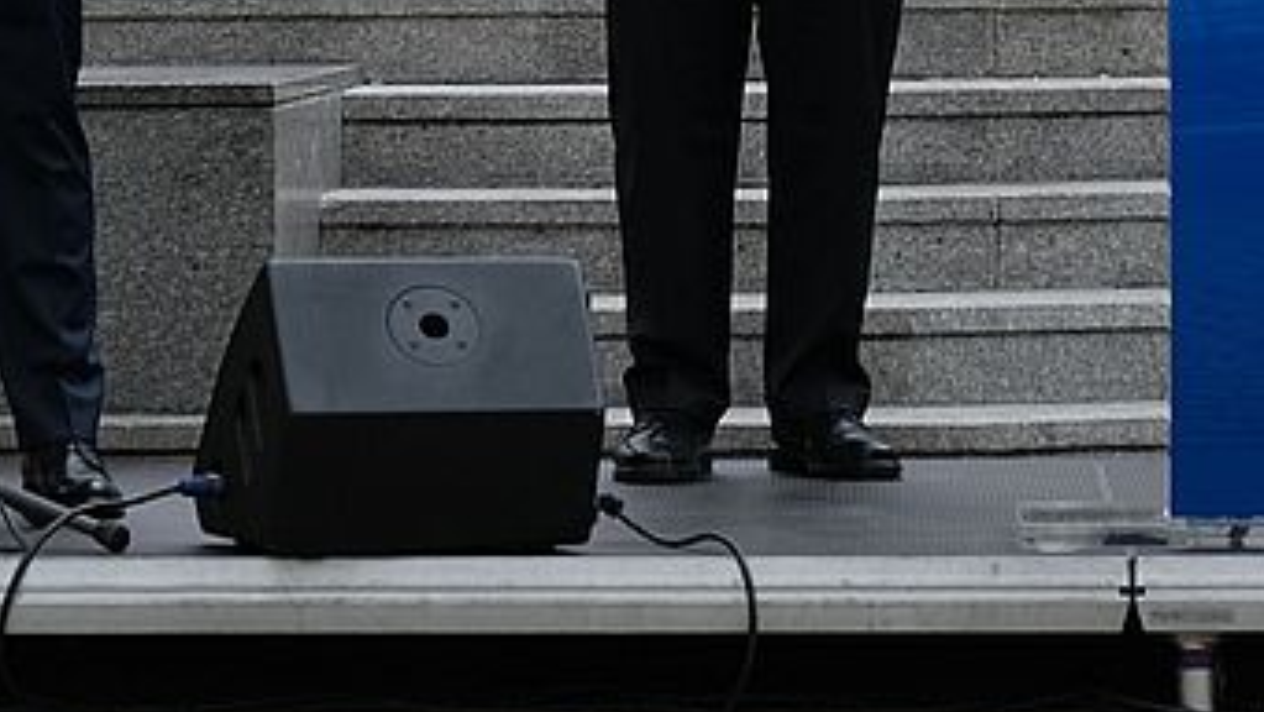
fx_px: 8549
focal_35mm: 255
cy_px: -443
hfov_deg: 8.5
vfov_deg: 4.7
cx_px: 752
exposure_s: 1/500
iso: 160
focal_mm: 55
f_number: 3.6
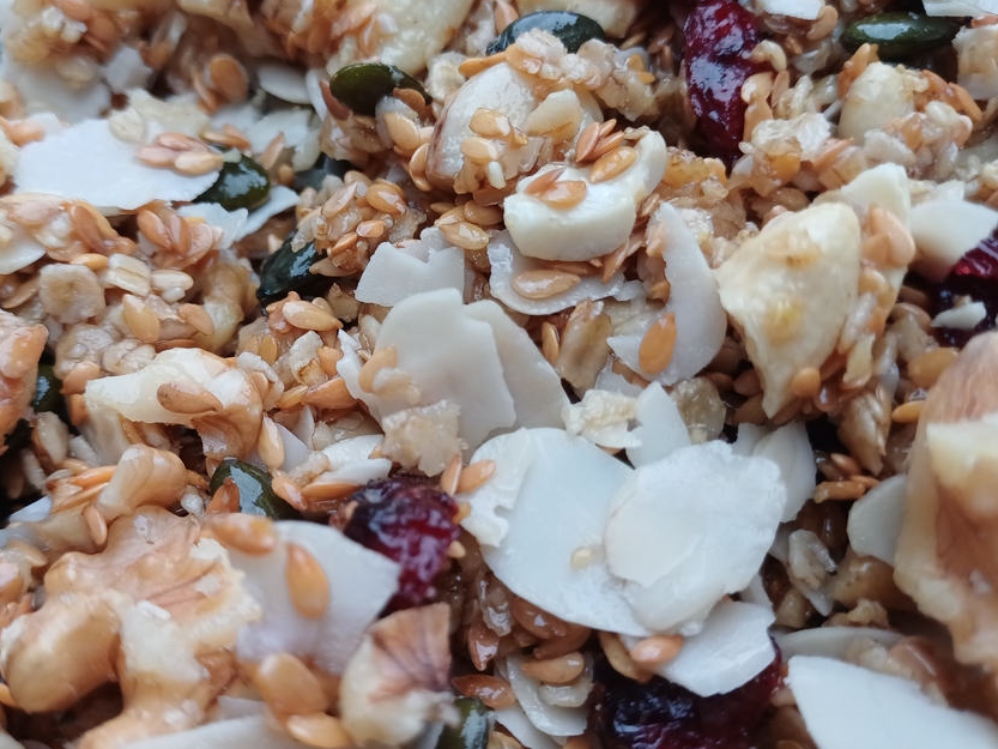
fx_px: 865
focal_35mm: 30
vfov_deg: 46.8
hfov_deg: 59.9
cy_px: 343
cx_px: 456
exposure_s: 1/50
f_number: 1.8
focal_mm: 4.65
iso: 64
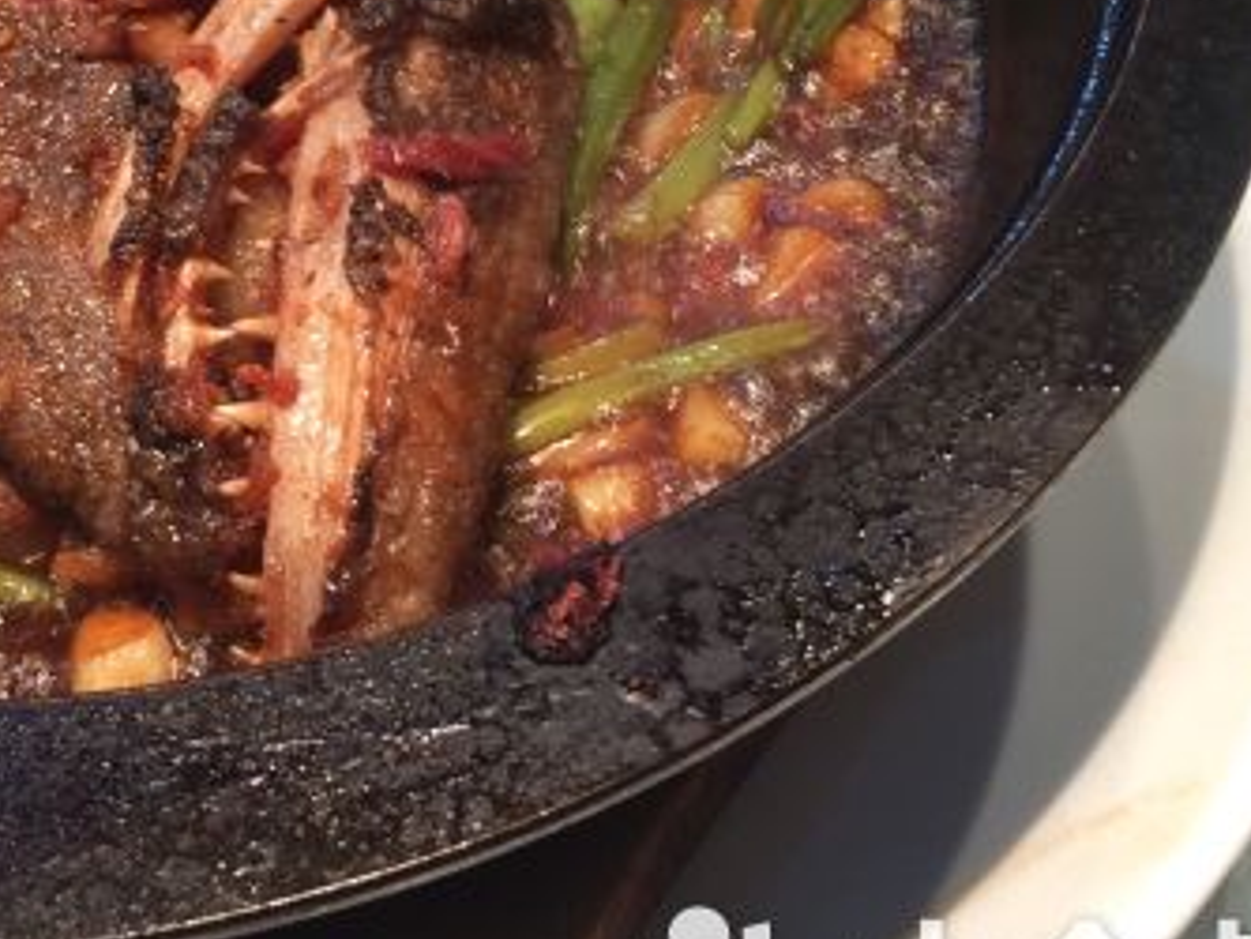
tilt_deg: -44.9
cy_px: 205
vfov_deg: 23.7
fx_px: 2205
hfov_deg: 30.9
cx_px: 259
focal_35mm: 61
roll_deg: +14.3
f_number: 2.2
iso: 64
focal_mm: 4.15
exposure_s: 1/33
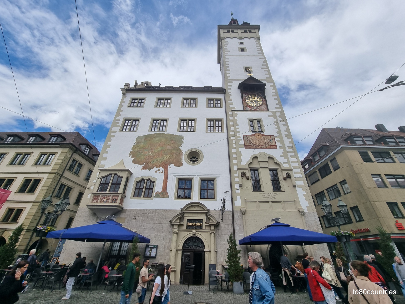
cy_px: 152
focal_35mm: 13
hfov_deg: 106.2
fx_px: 152
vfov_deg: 89.9
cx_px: 202
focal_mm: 2.2
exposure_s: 1/2568
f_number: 2.2
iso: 50
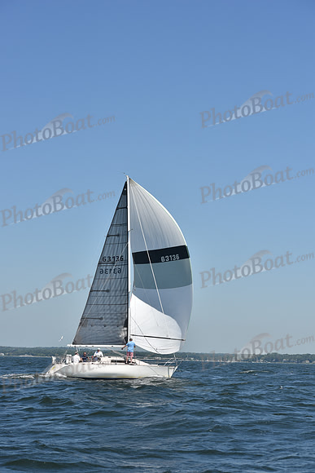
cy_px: 236
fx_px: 1076
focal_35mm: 82
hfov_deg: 16.7
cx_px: 158
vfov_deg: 24.8
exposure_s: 1/1250
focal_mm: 82
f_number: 8
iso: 250
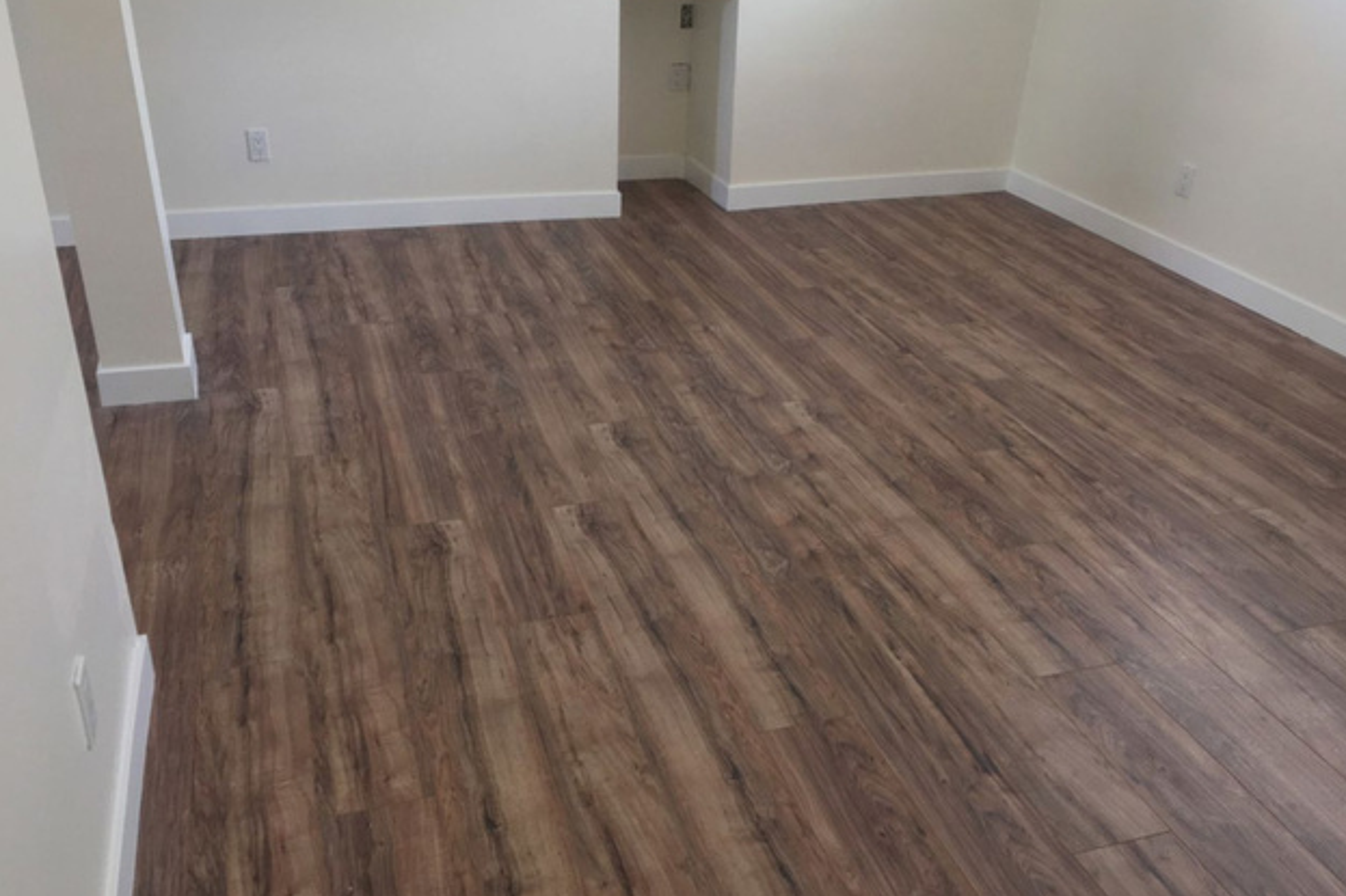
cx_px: 672
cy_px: 440
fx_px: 1159
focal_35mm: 31
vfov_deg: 42.3
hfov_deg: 60.3
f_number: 2.2
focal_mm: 4.15
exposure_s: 1/30
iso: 32
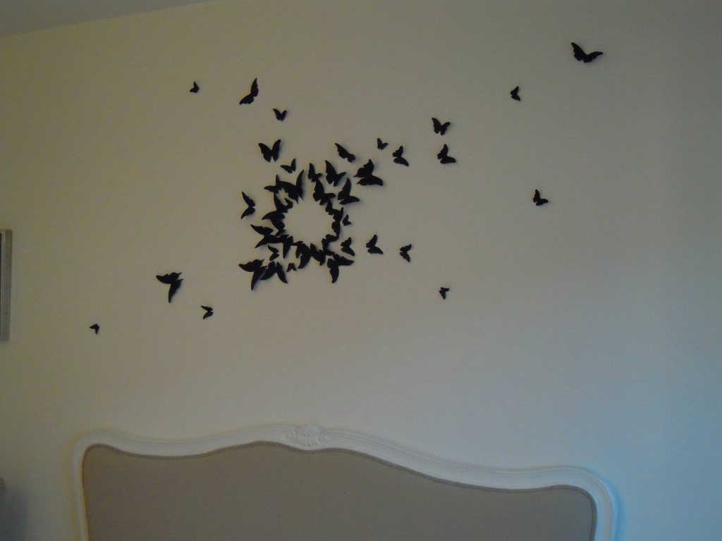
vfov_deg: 31.5
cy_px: 270
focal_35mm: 46
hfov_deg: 41.2
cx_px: 361
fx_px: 959
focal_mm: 8.3
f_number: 3.4
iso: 800
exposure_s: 1/125
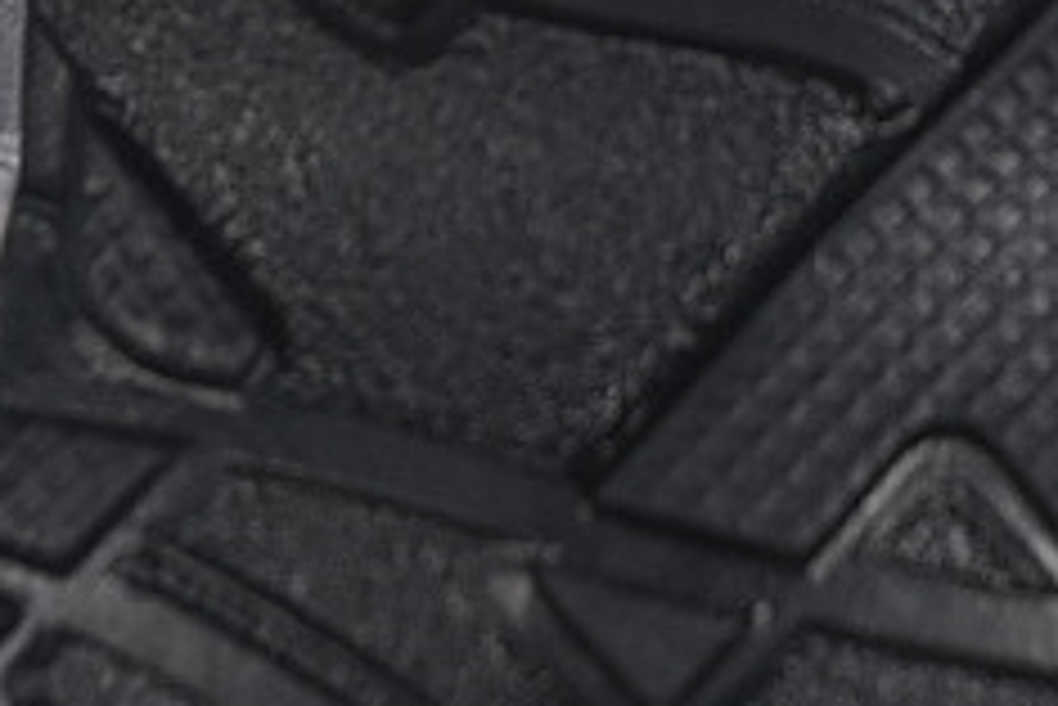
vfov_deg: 3.9
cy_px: -773
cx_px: 752
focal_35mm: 345
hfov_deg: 6.0
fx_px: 10145
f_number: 7.1
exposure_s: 1/80
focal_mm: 50
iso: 160
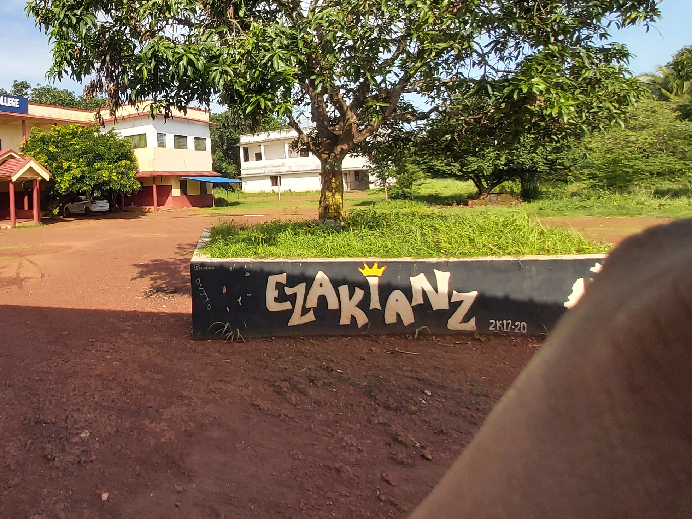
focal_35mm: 20
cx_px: 122
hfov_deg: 71.9
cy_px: 156
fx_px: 400
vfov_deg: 63.6
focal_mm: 1.42
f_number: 2.2
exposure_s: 1/1000
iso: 40
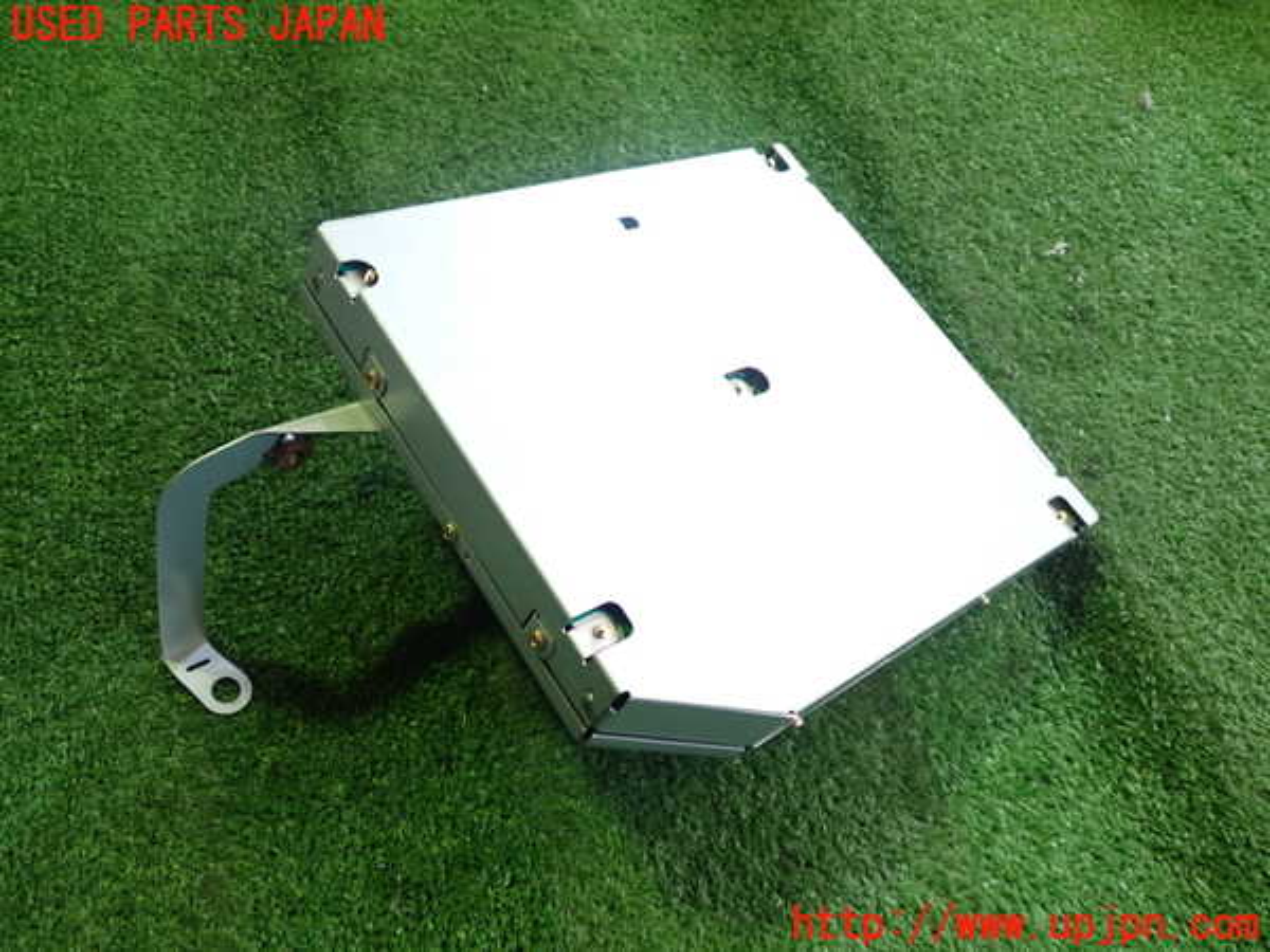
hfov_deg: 60.0
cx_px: 635
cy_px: 476
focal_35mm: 30
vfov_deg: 46.8
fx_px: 1101
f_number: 2.3
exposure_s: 1/30
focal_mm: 5.4
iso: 200
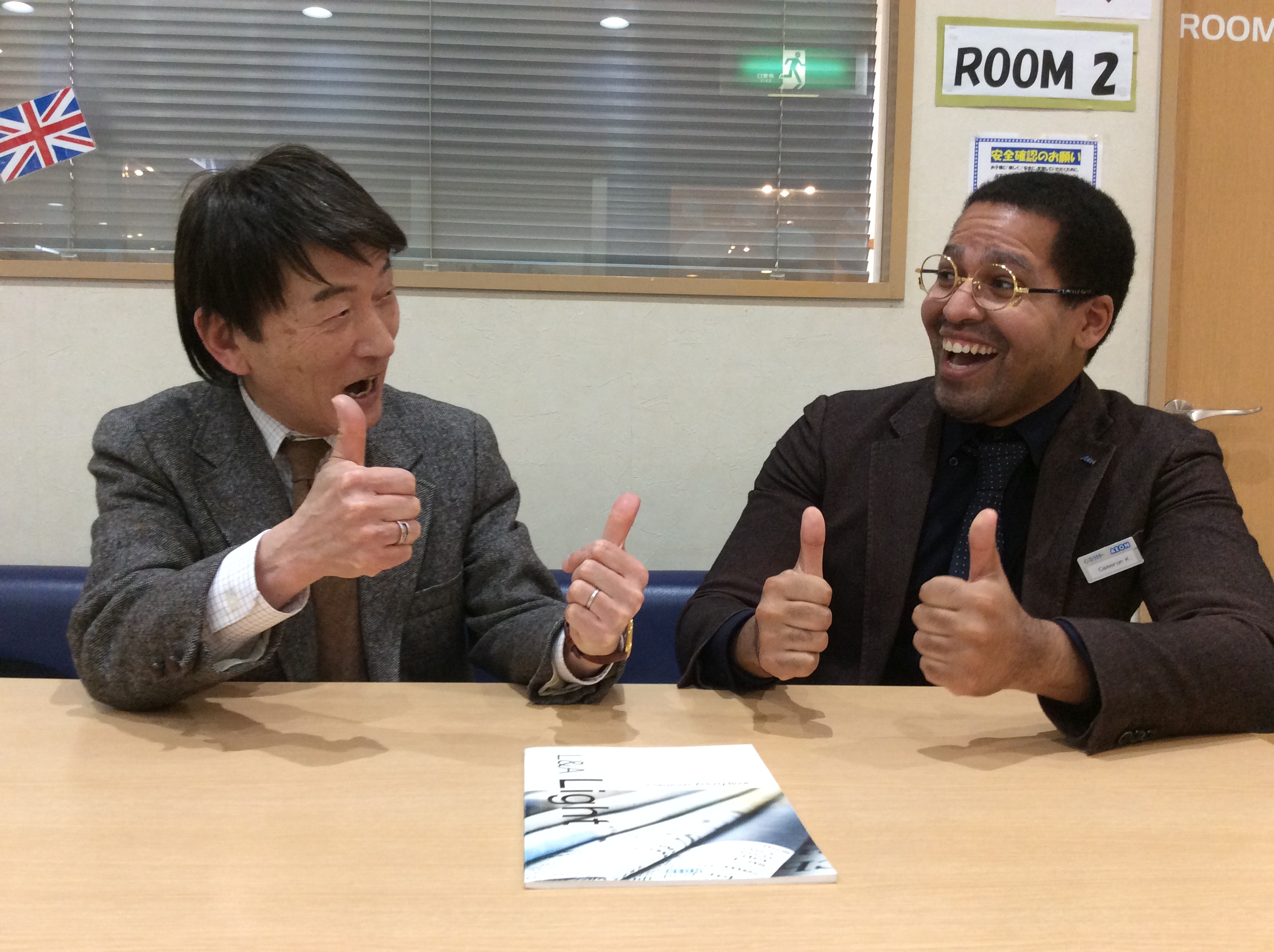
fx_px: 1176
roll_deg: +0.4
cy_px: 476
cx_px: 637
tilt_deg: -4.2
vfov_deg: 44.1
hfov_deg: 56.9
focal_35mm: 32
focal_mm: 3.3
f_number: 2.4
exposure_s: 1/24
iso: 125
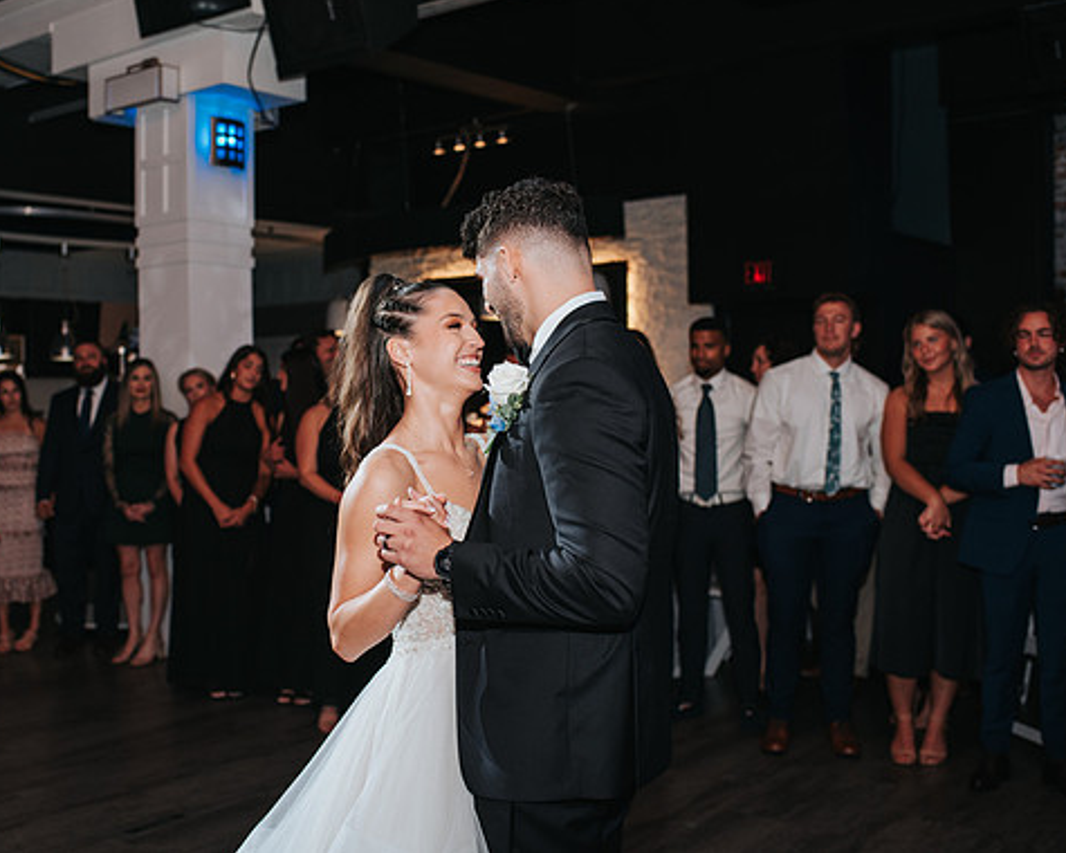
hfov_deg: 44.6
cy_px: 421
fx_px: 1294
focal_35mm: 41
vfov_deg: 36.5
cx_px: 440
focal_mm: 35
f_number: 2.8
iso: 1000
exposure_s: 1/200
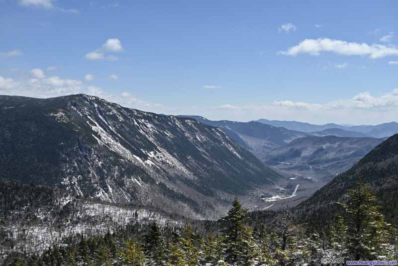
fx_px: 409
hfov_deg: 51.9
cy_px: 133
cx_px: 199
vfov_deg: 36.0
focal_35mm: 37
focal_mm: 37
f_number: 5.6
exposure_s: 1/1250
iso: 100
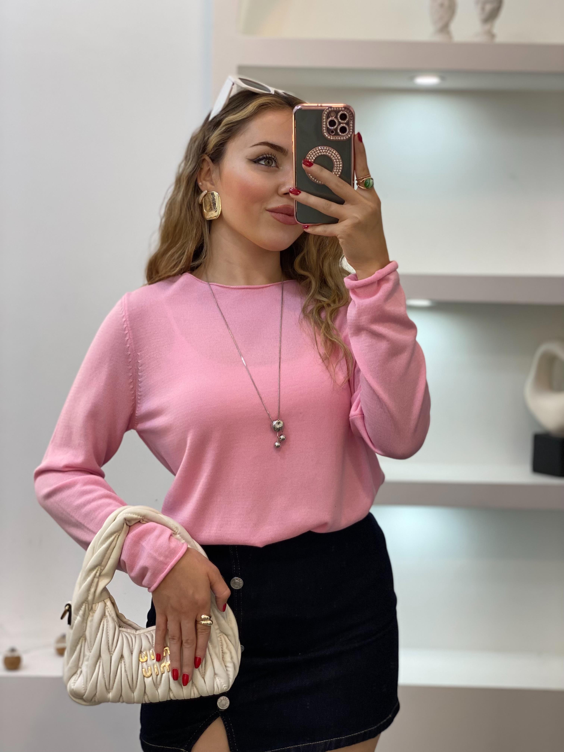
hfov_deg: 28.0
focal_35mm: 52
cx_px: 282
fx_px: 1130
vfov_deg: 36.8
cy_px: 376
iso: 80
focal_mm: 6
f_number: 2
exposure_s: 1/100
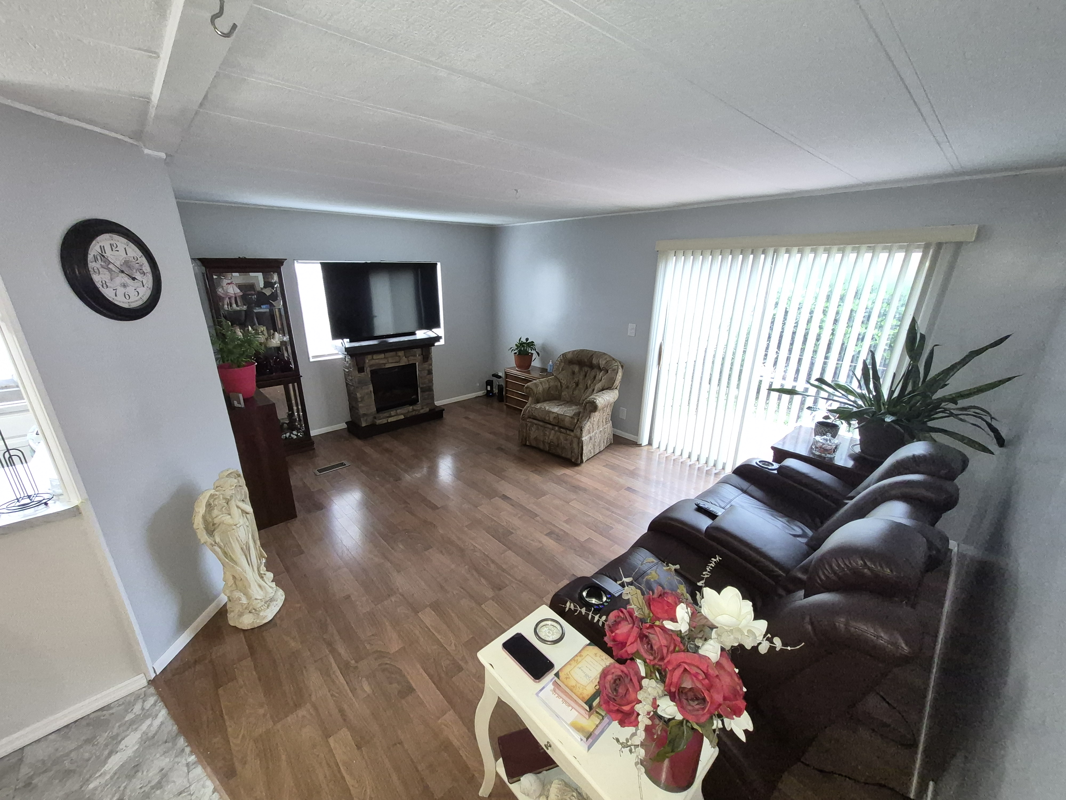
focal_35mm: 13
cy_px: 400
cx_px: 533
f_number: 2.2
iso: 400
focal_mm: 1.74
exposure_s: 1/60
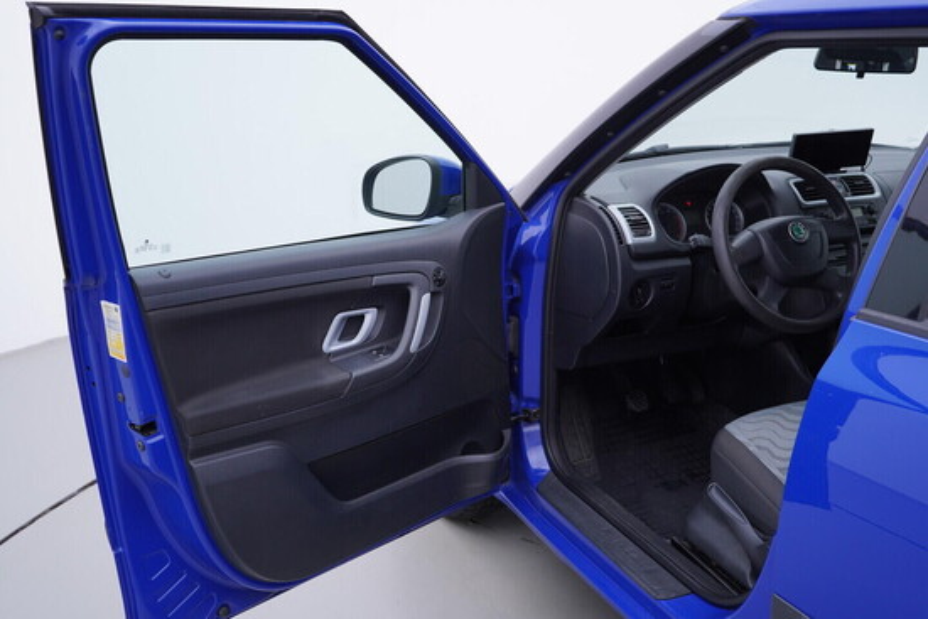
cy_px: 310
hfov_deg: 53.1
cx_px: 464
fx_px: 928
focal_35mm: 36
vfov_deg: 36.9
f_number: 3.5
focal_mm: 24
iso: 125
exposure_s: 1/60
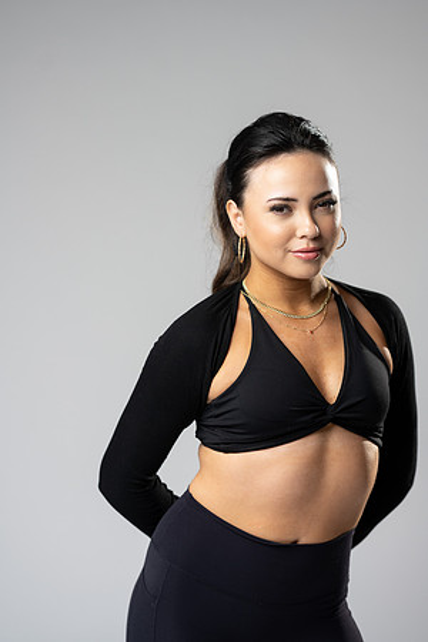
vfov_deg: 23.9
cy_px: 321
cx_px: 214
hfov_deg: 16.1
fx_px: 1516
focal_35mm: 85
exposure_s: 1/125
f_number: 2.8
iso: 200
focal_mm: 85
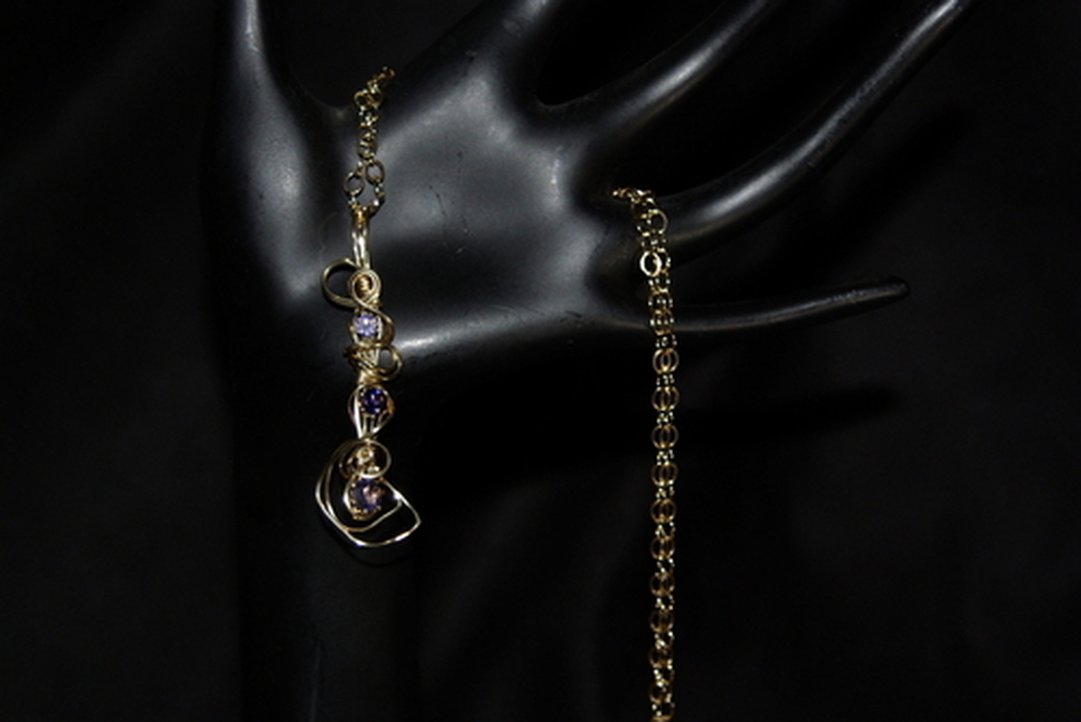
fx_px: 3064
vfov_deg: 13.4
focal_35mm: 102
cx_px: 540
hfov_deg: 20.0
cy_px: 361
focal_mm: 68
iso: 100
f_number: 5.6
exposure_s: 1/90
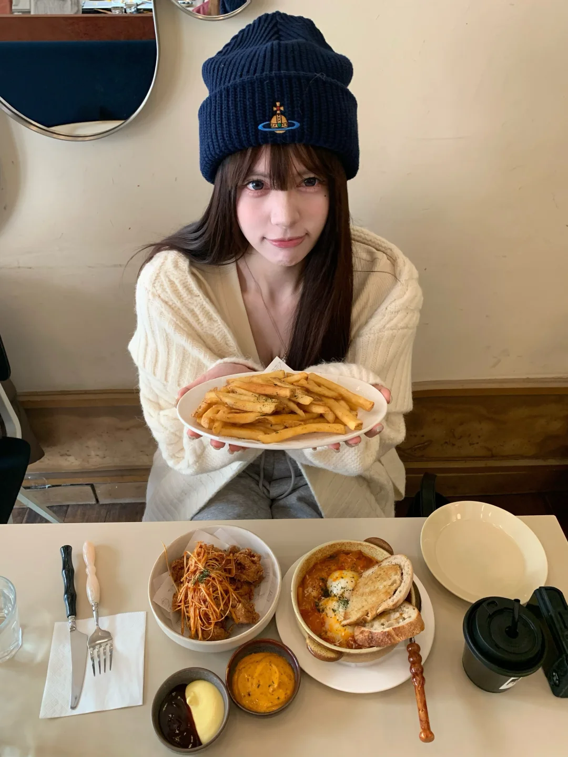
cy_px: 378
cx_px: 284
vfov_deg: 67.3
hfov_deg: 53.1
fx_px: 569
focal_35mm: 26
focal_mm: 4.25
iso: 160
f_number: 1.8
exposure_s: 1/58
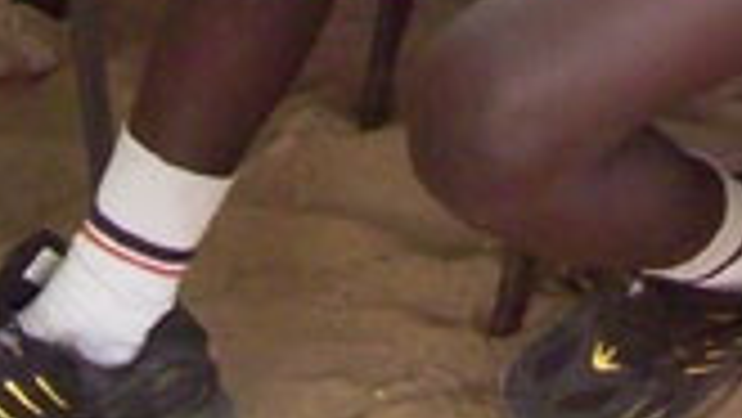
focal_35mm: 143
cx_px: 616
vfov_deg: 8.0
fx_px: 2815
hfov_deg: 14.9
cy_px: -494
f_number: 2.7
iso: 160
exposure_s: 1/87.7
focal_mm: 6
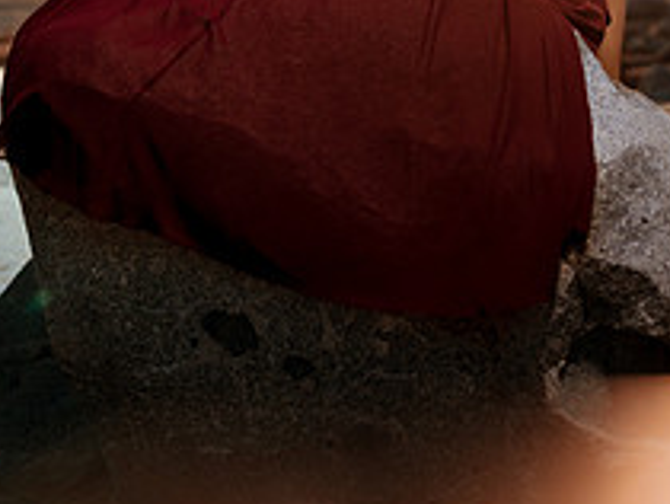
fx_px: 1395
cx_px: 402
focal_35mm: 72
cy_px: -6
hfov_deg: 26.9
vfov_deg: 19.8
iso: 50
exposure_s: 1/8000
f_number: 1.8
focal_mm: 35
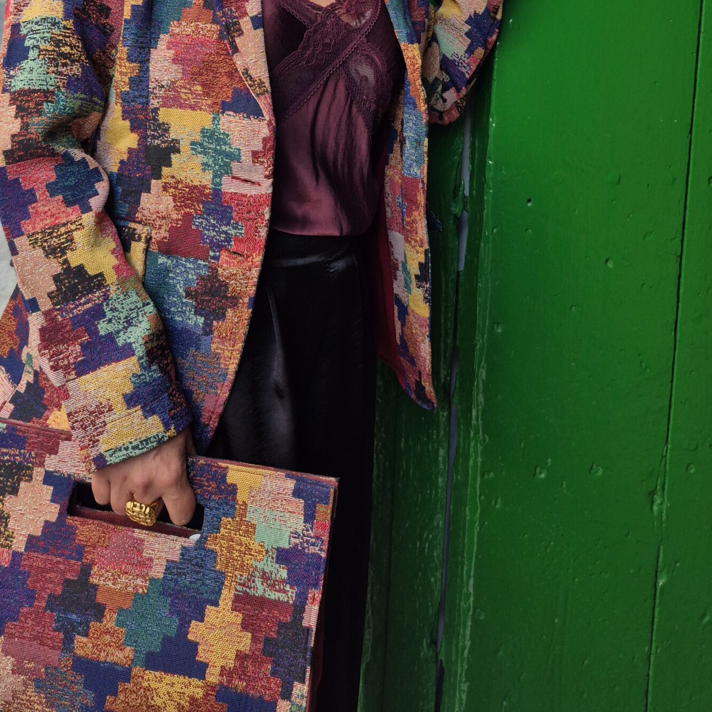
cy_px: 74
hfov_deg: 42.6
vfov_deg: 39.8
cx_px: 287
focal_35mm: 39
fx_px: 908
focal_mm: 5.4
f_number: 1.8
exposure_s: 1/125
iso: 25
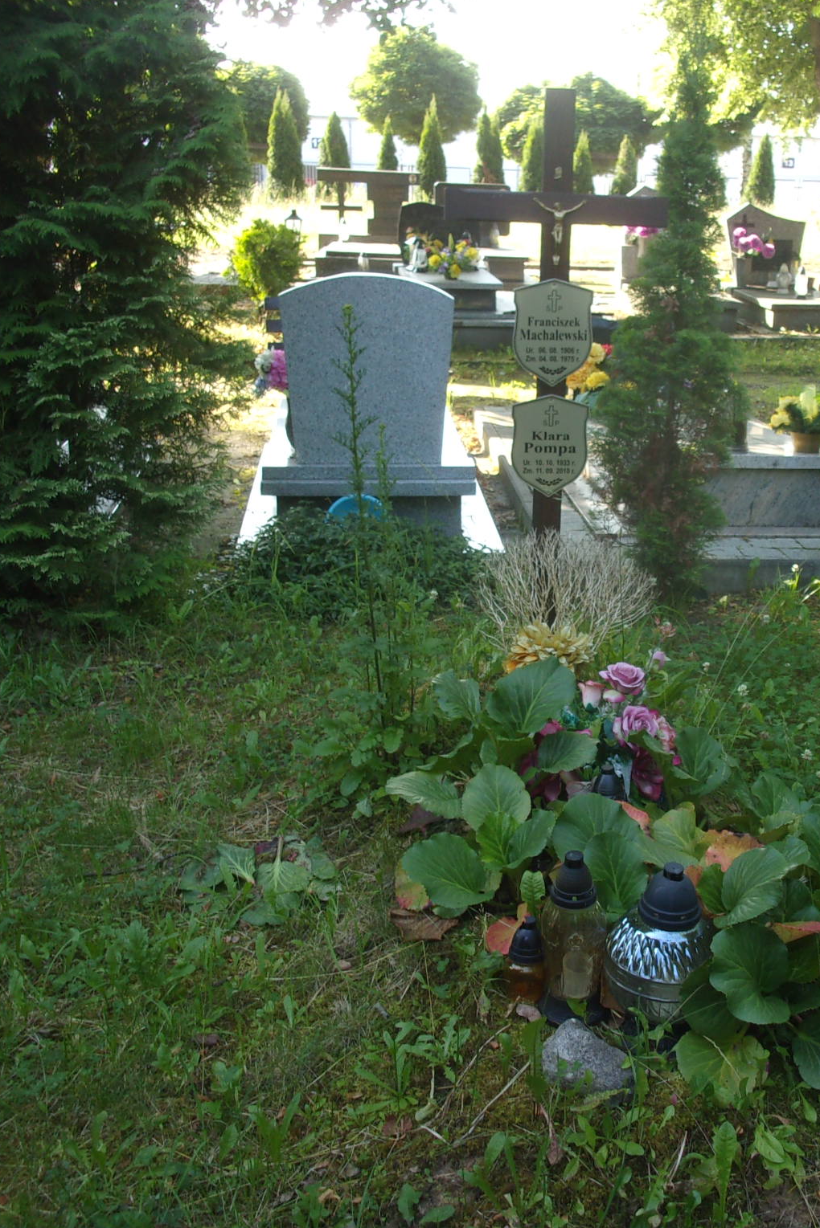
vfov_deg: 49.5
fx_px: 1332
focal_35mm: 39
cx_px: 567
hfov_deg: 33.8
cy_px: 612
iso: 80
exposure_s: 1/50
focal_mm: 5.1
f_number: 3.9
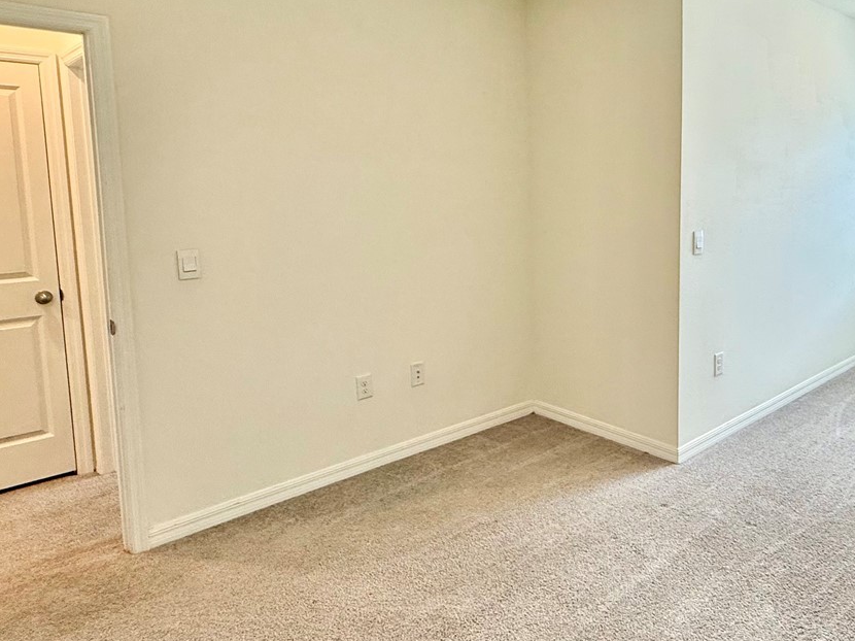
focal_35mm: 27
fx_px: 667
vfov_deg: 50.9
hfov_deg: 62.7
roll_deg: +0.8
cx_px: 609
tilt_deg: -5.4
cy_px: 249
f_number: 2.2
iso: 125
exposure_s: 1/120
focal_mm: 2.22
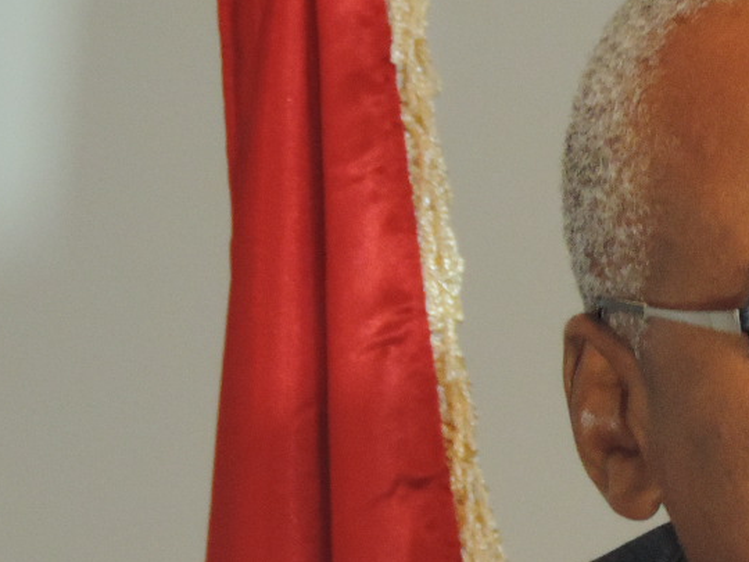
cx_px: 1069
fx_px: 16033
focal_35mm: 741
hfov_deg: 2.7
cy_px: 569
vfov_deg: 2.0
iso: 800
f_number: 4.7
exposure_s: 1/15
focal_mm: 44.5
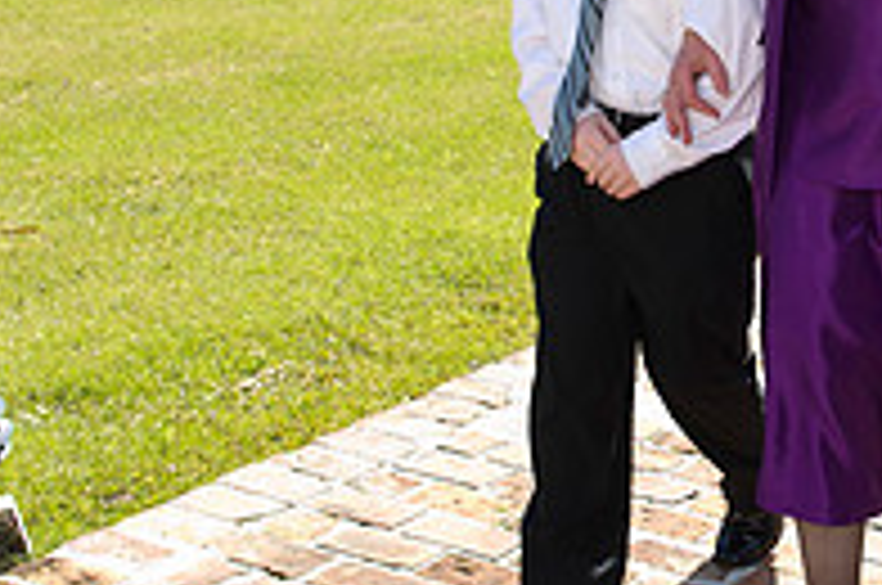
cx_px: 783
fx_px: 2030
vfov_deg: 16.3
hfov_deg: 23.9
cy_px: 112
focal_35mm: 83
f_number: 5.6
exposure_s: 1/200
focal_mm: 28
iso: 100
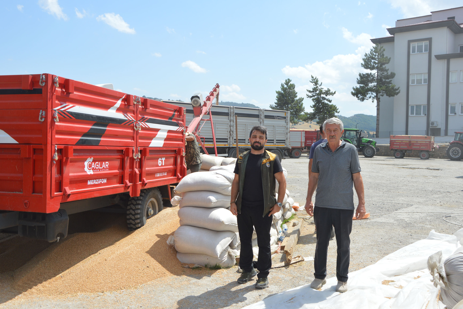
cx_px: 232
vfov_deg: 40.0
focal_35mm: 33
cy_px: 154
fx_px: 424
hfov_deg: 57.2
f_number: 9
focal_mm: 22
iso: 100
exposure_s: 1/320
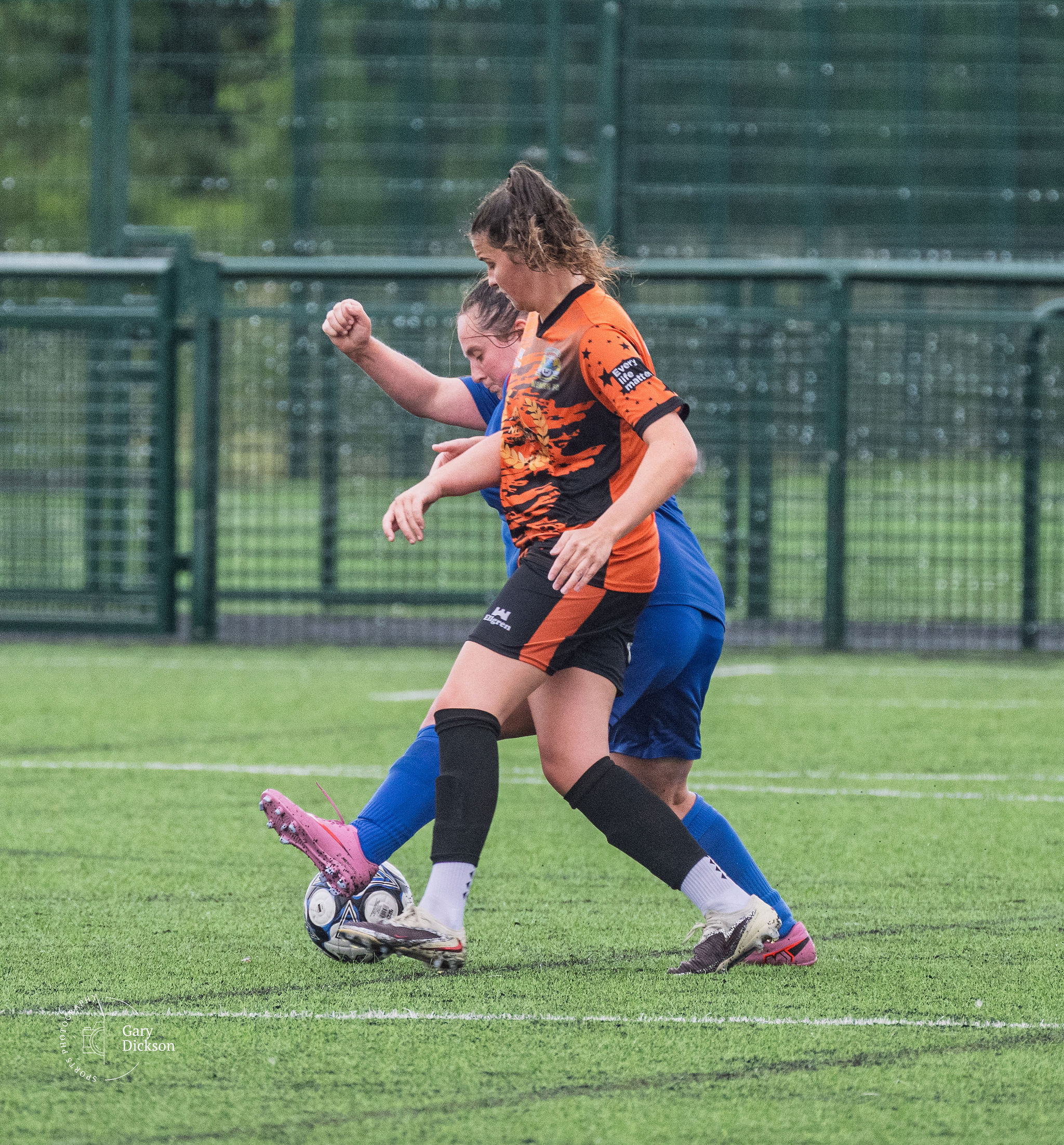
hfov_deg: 1.7
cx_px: 543
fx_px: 35179
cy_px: 357
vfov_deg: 1.9
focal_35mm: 974
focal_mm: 400
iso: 1400
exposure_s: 1/1000
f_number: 5.6
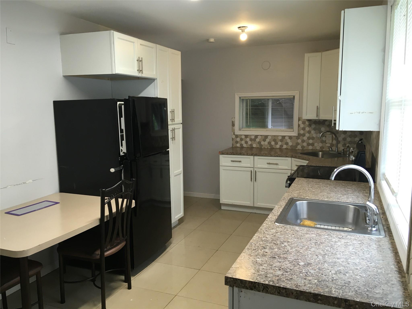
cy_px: 154
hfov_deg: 61.7
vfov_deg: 48.2
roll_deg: +1.4
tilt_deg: -8.7
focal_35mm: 29
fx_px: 345
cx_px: 206
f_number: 2.2
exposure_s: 1/30
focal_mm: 4.15
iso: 50
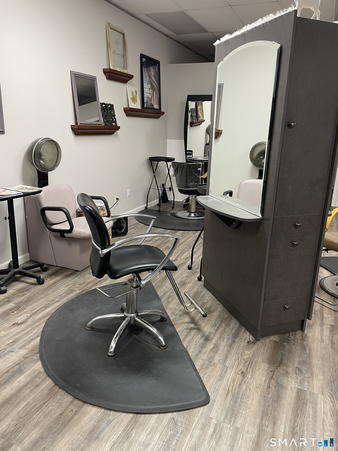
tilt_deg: -16.1
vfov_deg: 67.3
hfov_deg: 53.1
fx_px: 338
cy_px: 226
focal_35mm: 26
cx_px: 169
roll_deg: -1.3
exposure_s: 1/60
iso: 160
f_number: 1.6
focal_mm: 4.2
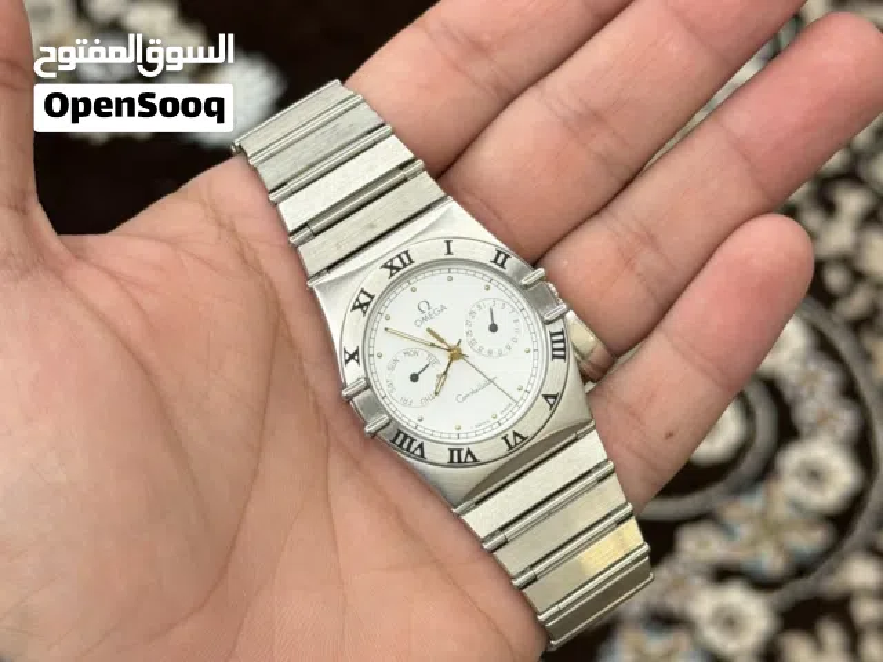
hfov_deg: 39.7
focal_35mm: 48
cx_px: 442
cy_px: 331
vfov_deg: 30.3
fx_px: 1224
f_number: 1.78
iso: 200
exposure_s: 1/50
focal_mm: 6.76
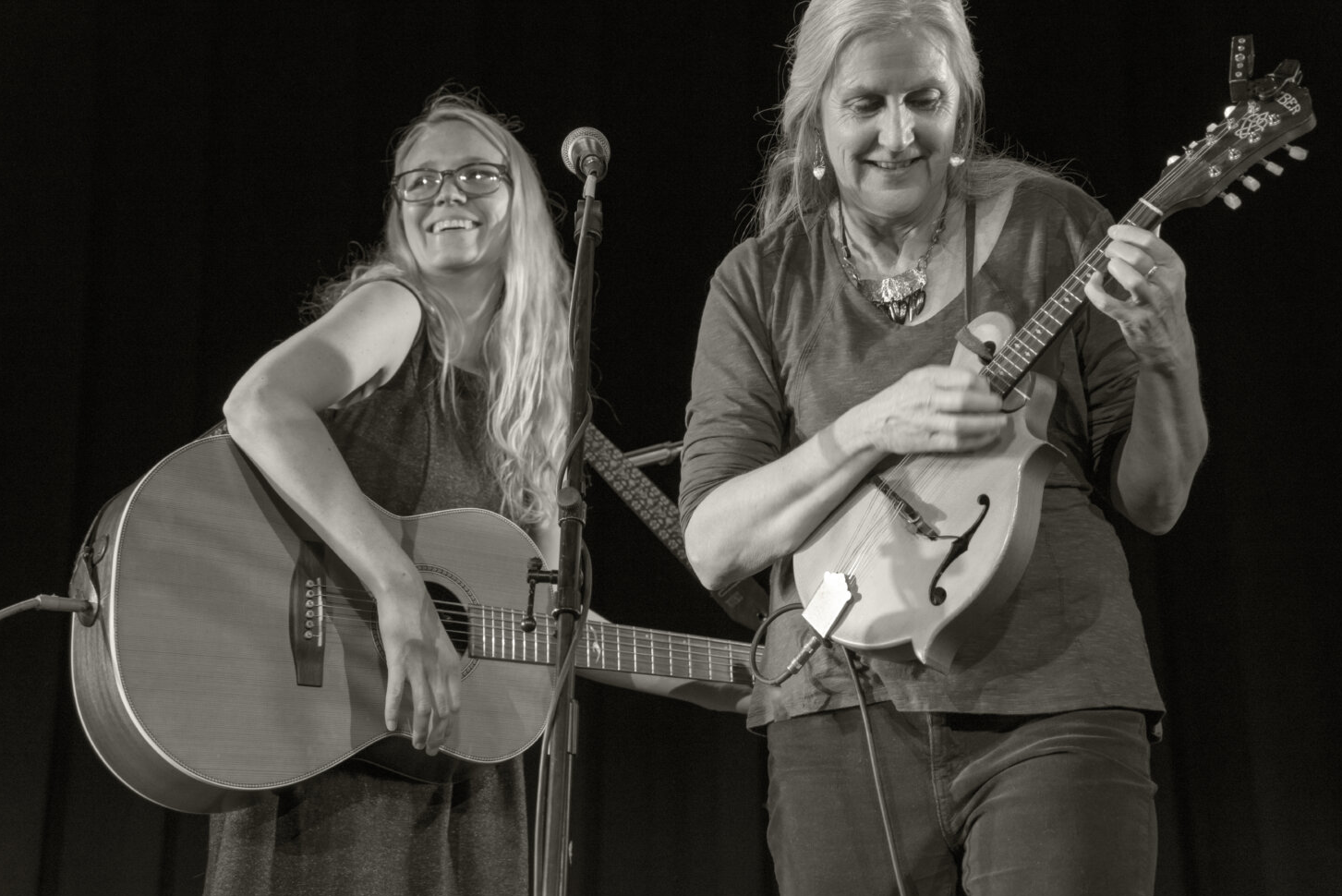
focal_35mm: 74
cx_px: 675
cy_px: 436
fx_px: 2760
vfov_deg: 18.4
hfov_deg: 27.3
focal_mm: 70
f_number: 4
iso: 1000
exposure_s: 1/160
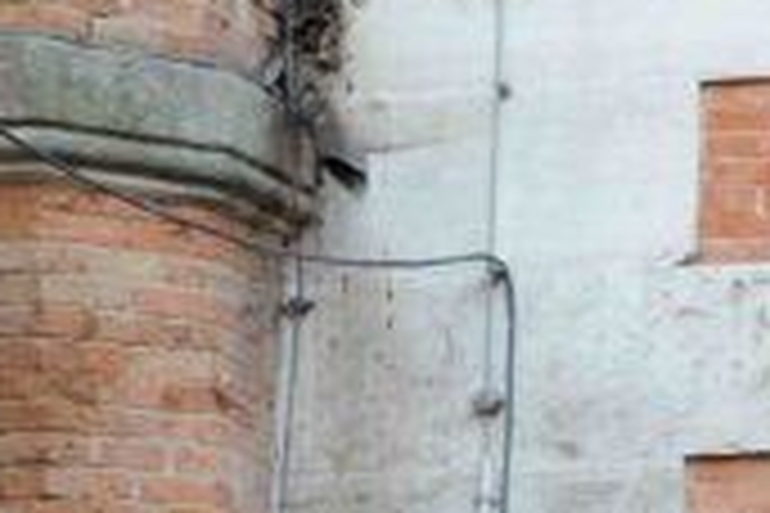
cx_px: 1657
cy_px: 974
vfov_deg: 8.4
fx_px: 3358
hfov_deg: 11.5
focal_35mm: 157
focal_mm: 35
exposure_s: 1/60
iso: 500
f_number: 4.5
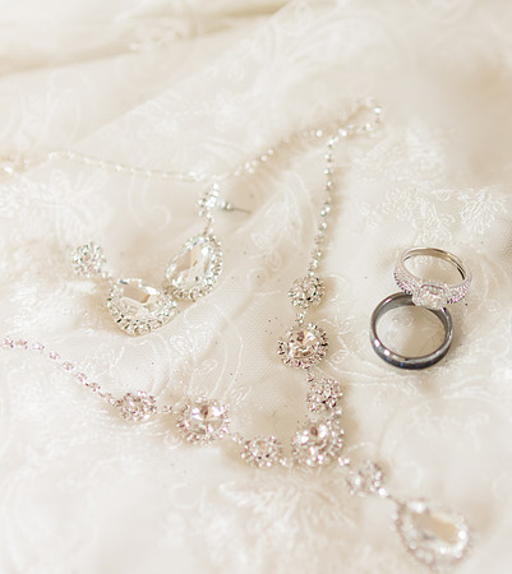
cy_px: 287
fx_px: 1257
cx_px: 431
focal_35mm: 71
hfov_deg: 22.6
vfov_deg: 25.8
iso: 800
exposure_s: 1/100
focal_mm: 35
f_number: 2.2
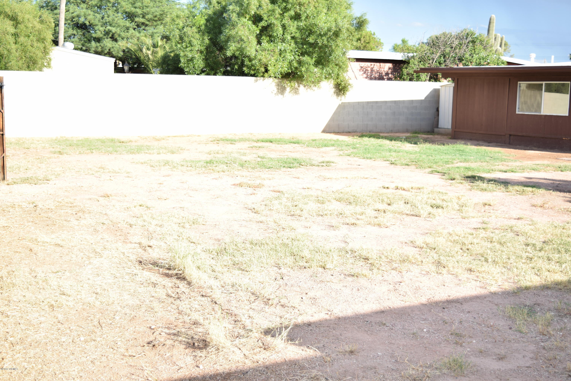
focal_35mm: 48
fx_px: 761
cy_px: 190
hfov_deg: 41.1
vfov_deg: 28.1
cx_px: 286
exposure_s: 1/200
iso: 100
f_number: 4.5
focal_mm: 32
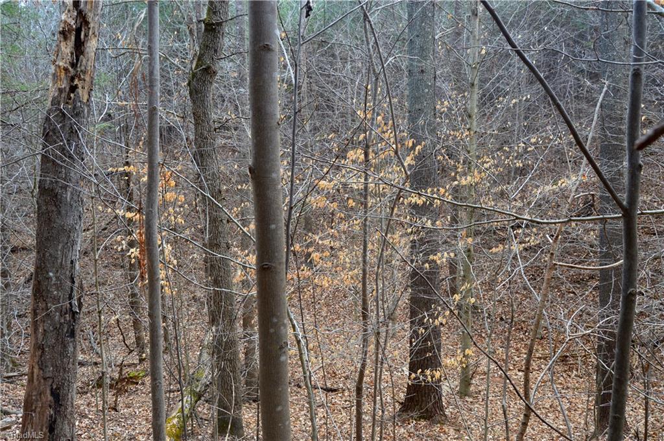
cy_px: 220
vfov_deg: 47.8
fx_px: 497
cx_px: 332
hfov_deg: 67.4
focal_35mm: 27
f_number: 8
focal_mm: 18
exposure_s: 1/60
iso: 200
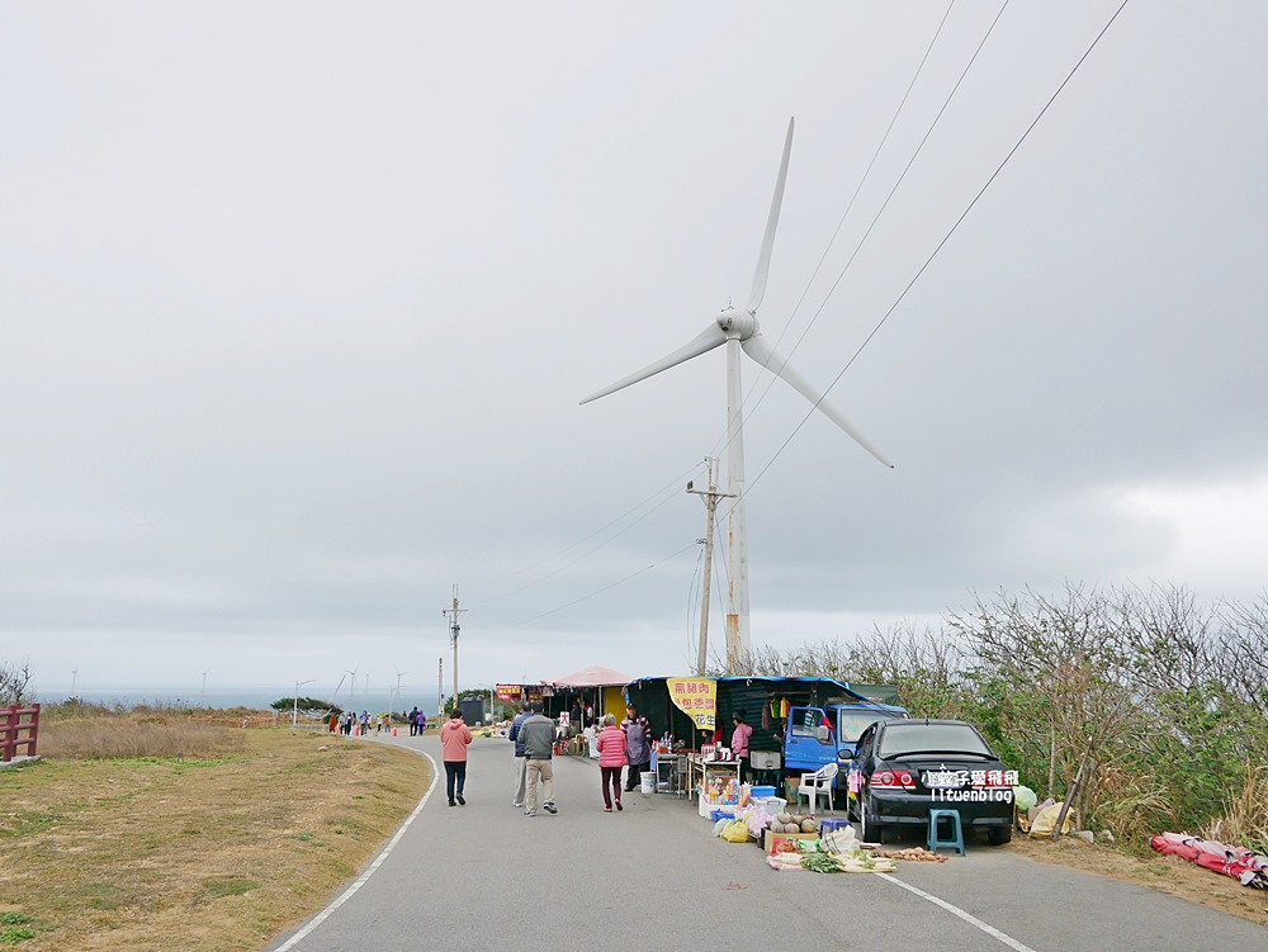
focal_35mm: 28
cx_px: 634
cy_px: 476
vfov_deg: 49.8
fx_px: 1026
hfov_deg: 63.4
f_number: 4
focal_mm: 14
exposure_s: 1/1000
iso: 200
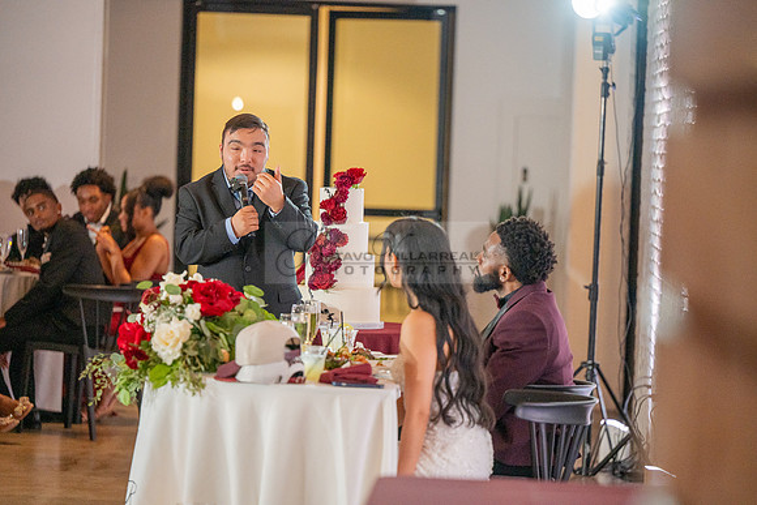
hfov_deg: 13.2
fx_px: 3260
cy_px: 252
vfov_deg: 8.9
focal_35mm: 155
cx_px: 378
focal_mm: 155
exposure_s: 1/320
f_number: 2.8
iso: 1600
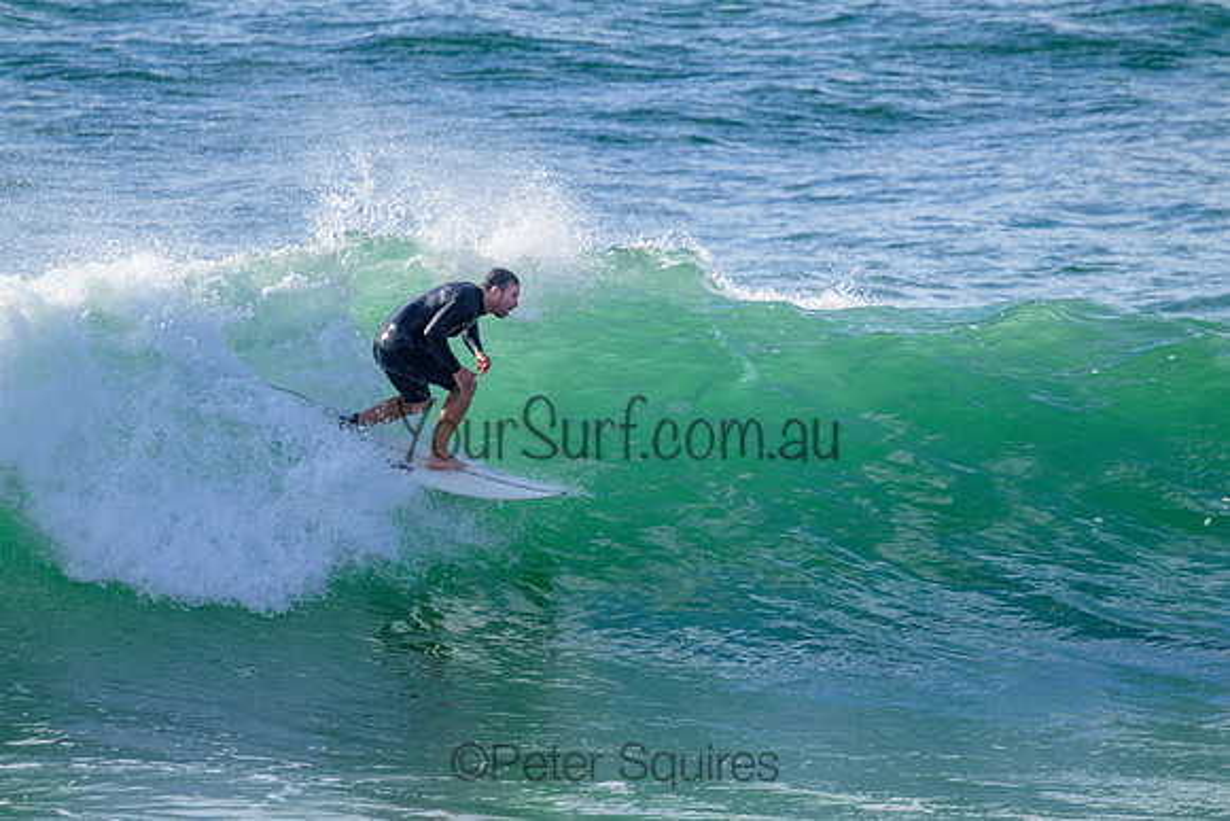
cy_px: 410
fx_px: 27338
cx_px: 615
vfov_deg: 1.7
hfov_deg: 2.6
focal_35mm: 800
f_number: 11
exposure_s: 1/2000
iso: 1100
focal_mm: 800
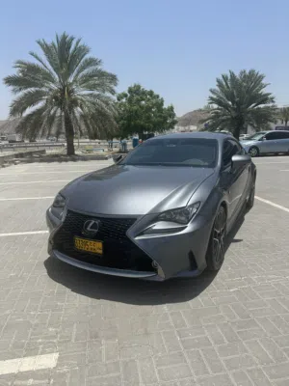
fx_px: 267
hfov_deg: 56.8
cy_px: 193
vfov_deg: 71.6
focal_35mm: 24
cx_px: 144
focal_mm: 6.86
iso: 80
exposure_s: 1/6623
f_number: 1.78
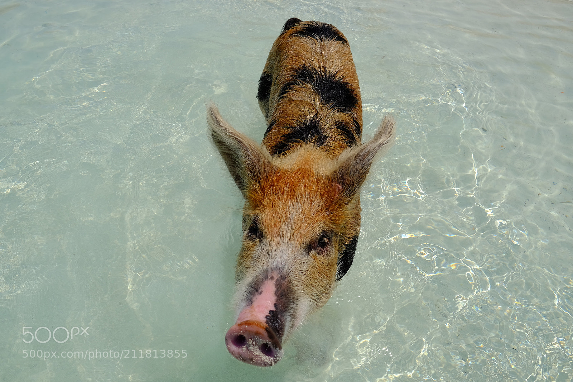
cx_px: 286
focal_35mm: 35
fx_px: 557
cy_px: 191
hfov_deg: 54.4
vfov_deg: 37.8
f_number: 8
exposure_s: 1/1000
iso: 200
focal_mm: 23
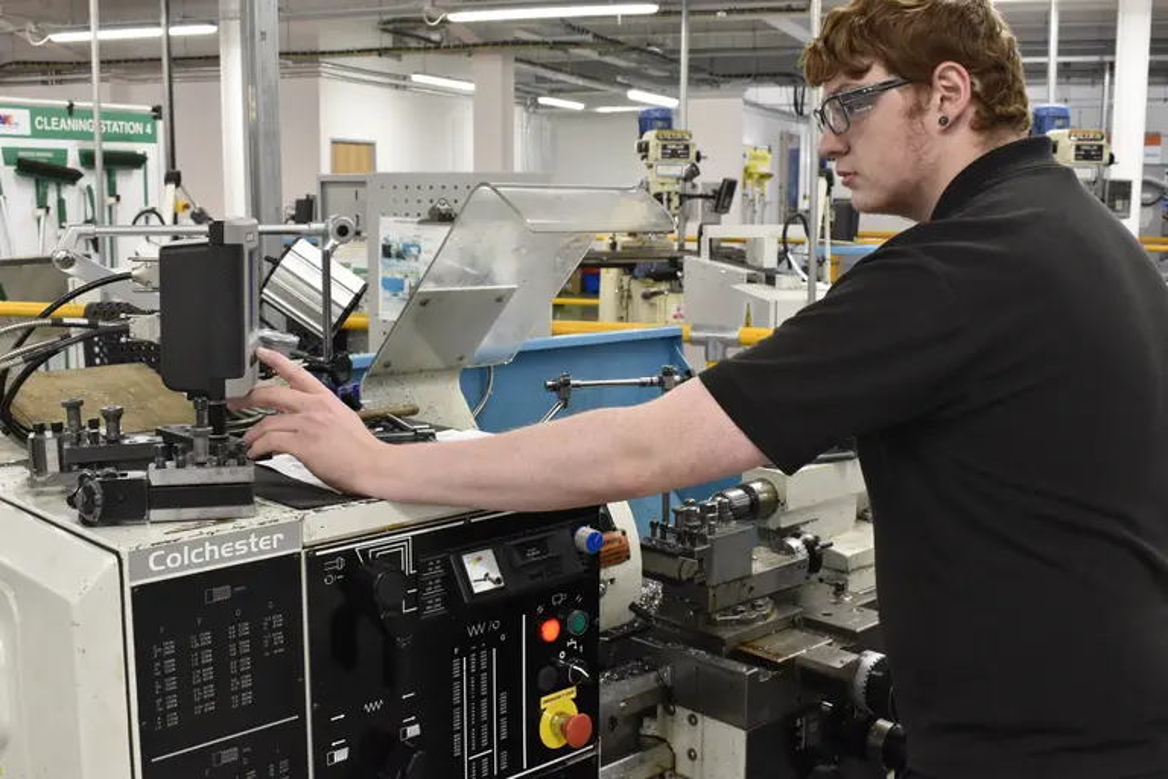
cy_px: 390
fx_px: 1314
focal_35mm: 40
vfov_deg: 33.0
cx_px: 584
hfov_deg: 47.9
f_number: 9
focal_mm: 27
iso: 1100
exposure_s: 1/40
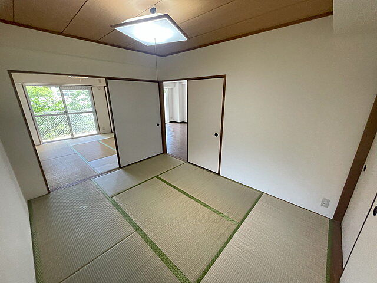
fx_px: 152
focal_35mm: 14
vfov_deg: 85.7
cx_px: 188
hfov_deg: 102.1
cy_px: 142
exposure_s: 1/120
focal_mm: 1.55
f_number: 2.4
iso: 250
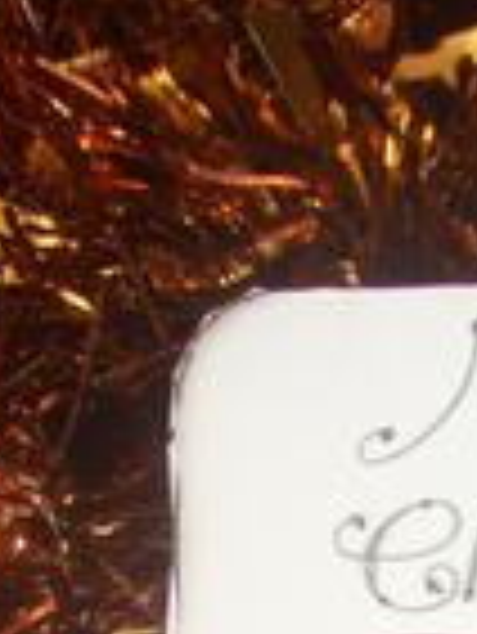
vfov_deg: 11.7
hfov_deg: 9.1
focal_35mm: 160
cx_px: 693
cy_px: 1003
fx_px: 2935
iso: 80
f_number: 4
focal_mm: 8.8
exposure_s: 1/40
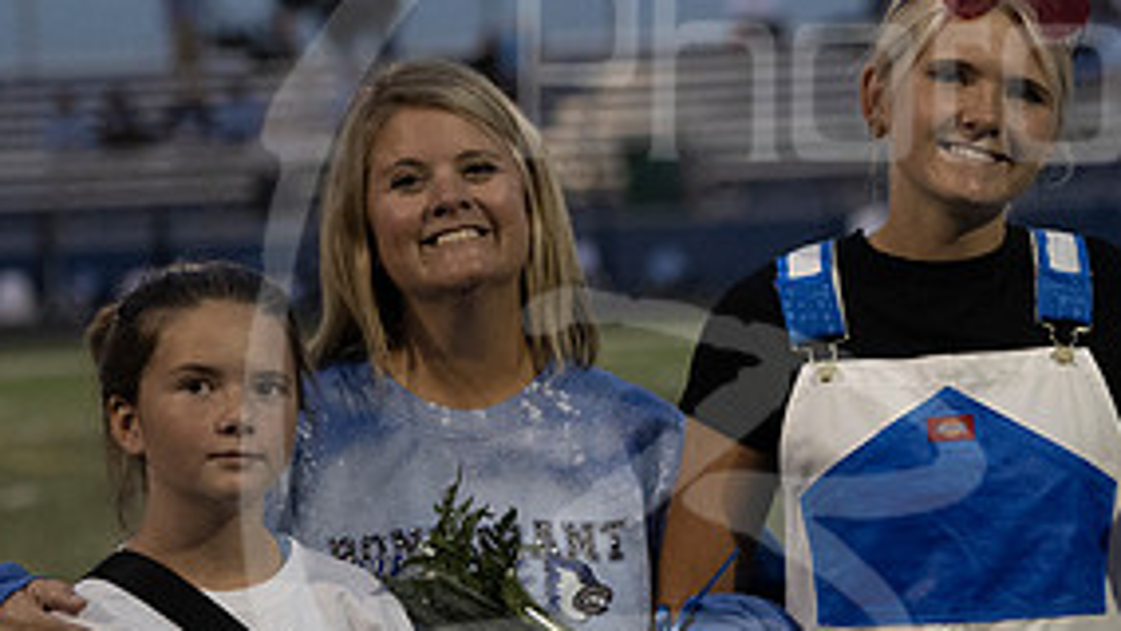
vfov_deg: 4.5
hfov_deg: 8.0
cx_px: 1040
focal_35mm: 268
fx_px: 7969
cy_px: 175
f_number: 2.8
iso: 2000
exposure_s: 1/1000
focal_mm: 75
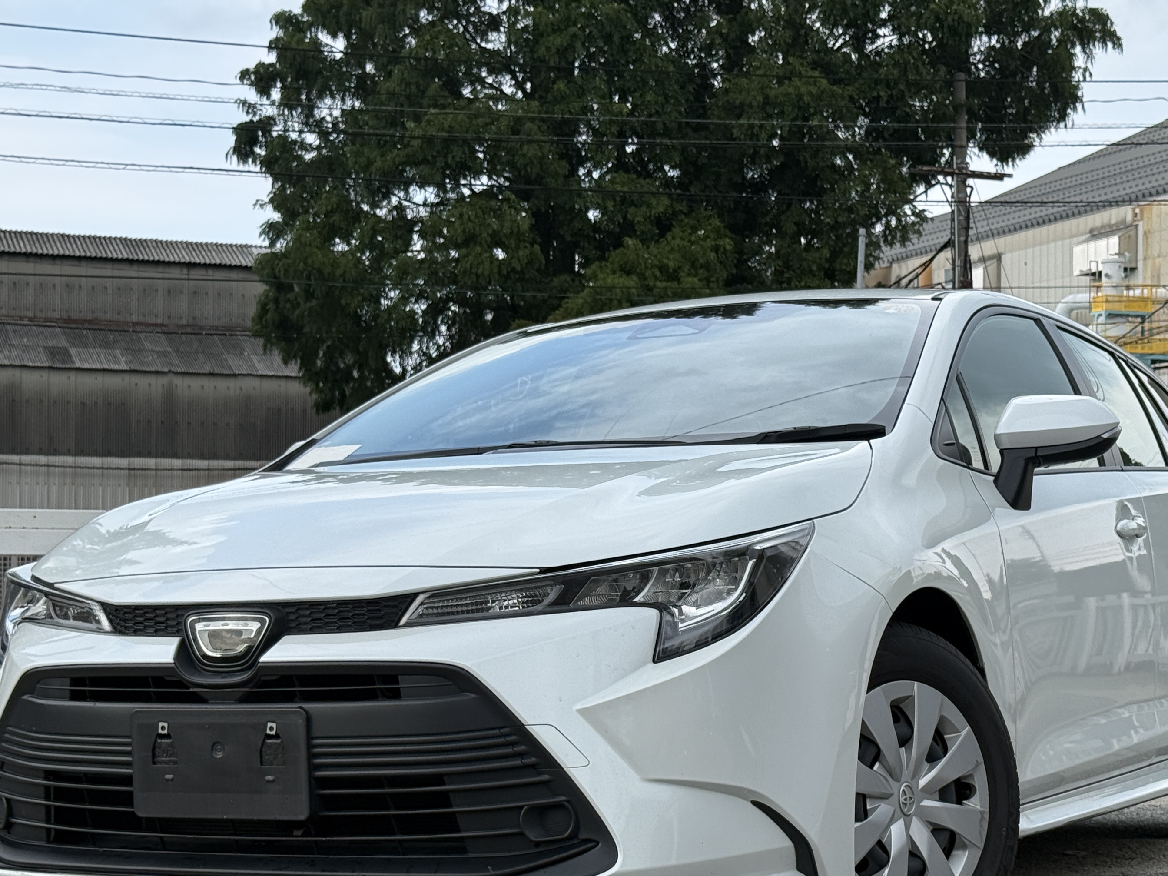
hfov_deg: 27.0
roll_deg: -0.5
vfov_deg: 20.4
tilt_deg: +1.7
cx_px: 615
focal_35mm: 72
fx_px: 2429
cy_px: 512
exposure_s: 1/1838
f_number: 1.78
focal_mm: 6.76
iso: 64
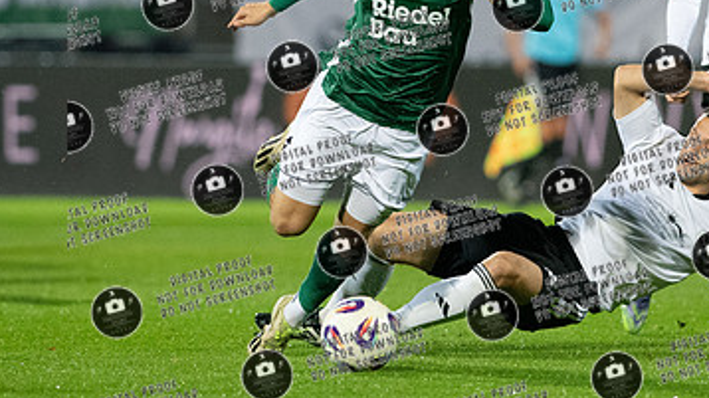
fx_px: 15691
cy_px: -11
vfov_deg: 1.5
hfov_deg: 2.6
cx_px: 448
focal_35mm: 835
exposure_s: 1/1250
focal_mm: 300
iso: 4000
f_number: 3.5
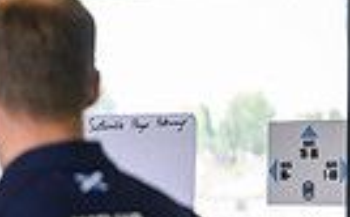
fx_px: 3130
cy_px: 347
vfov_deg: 3.9
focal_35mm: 329
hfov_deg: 6.2
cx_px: -316
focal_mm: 70
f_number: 2.8
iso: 3200
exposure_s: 1/500
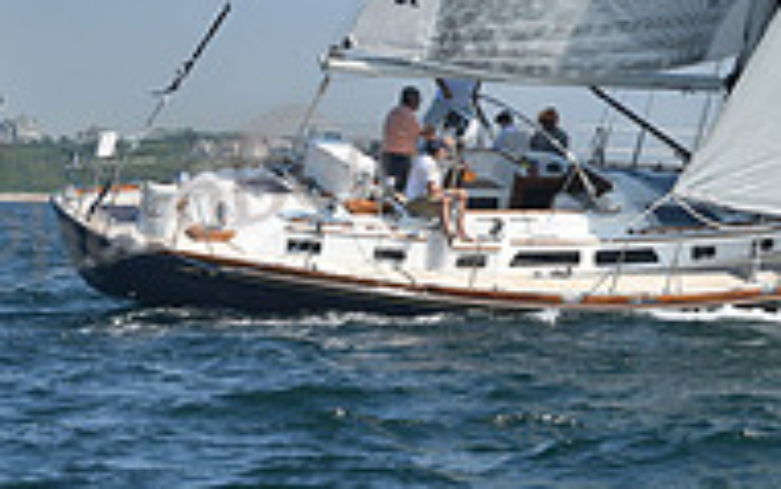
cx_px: 760
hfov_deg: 9.6
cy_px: -80
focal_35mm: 218
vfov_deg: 6.0
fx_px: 4643
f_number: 8
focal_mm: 70
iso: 320
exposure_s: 1/1600
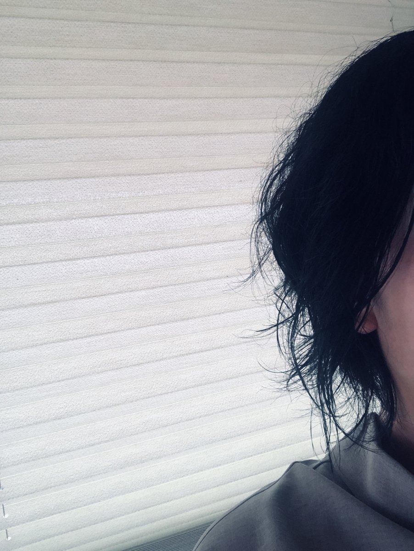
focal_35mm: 32
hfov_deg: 44.2
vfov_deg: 56.8
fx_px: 510
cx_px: 207
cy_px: 276
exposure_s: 1/120
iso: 80
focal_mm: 2.87
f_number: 2.2
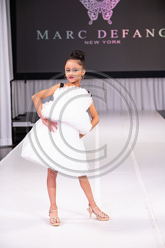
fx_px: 689
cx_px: 82
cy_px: 124
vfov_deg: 20.4
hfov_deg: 13.7
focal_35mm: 100
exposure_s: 1/400
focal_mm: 100
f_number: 5.6
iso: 2000
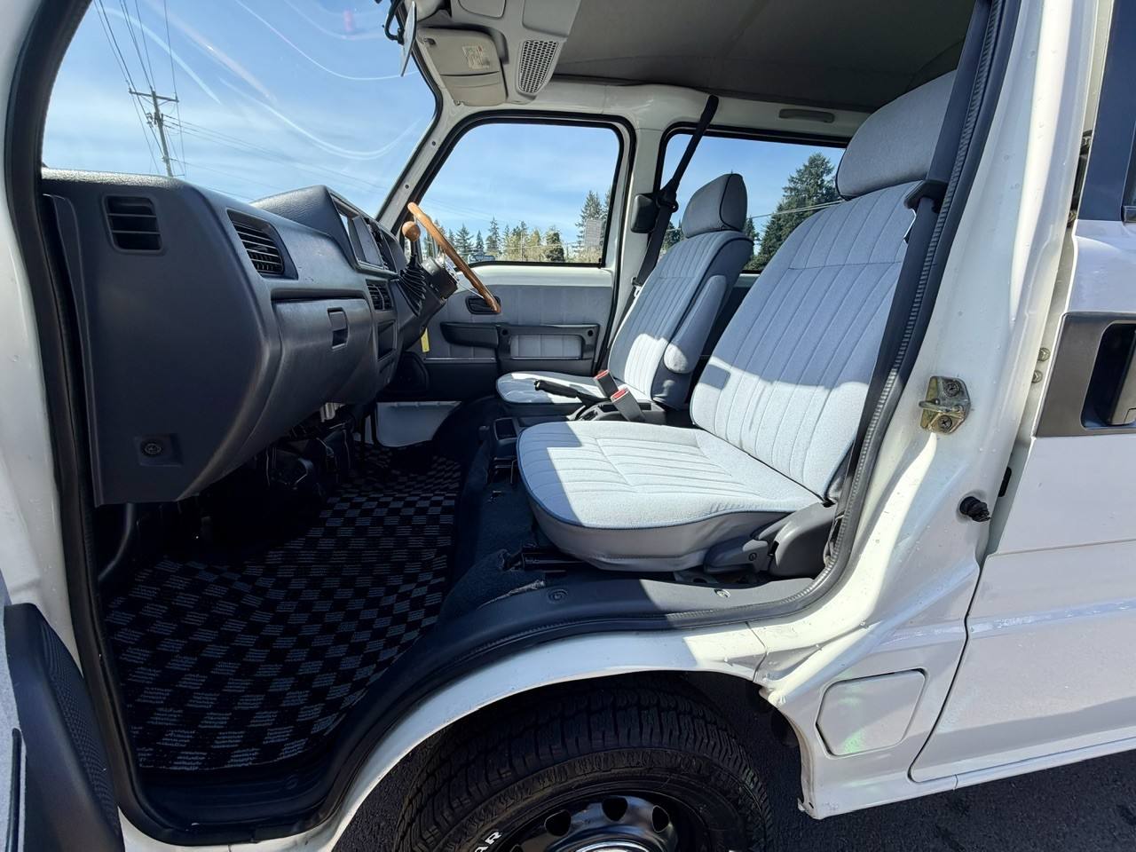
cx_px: 568
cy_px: 426
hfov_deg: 102.1
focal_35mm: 14
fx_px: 459
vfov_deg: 85.7
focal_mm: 2.22
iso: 40
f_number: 2.2
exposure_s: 1/527
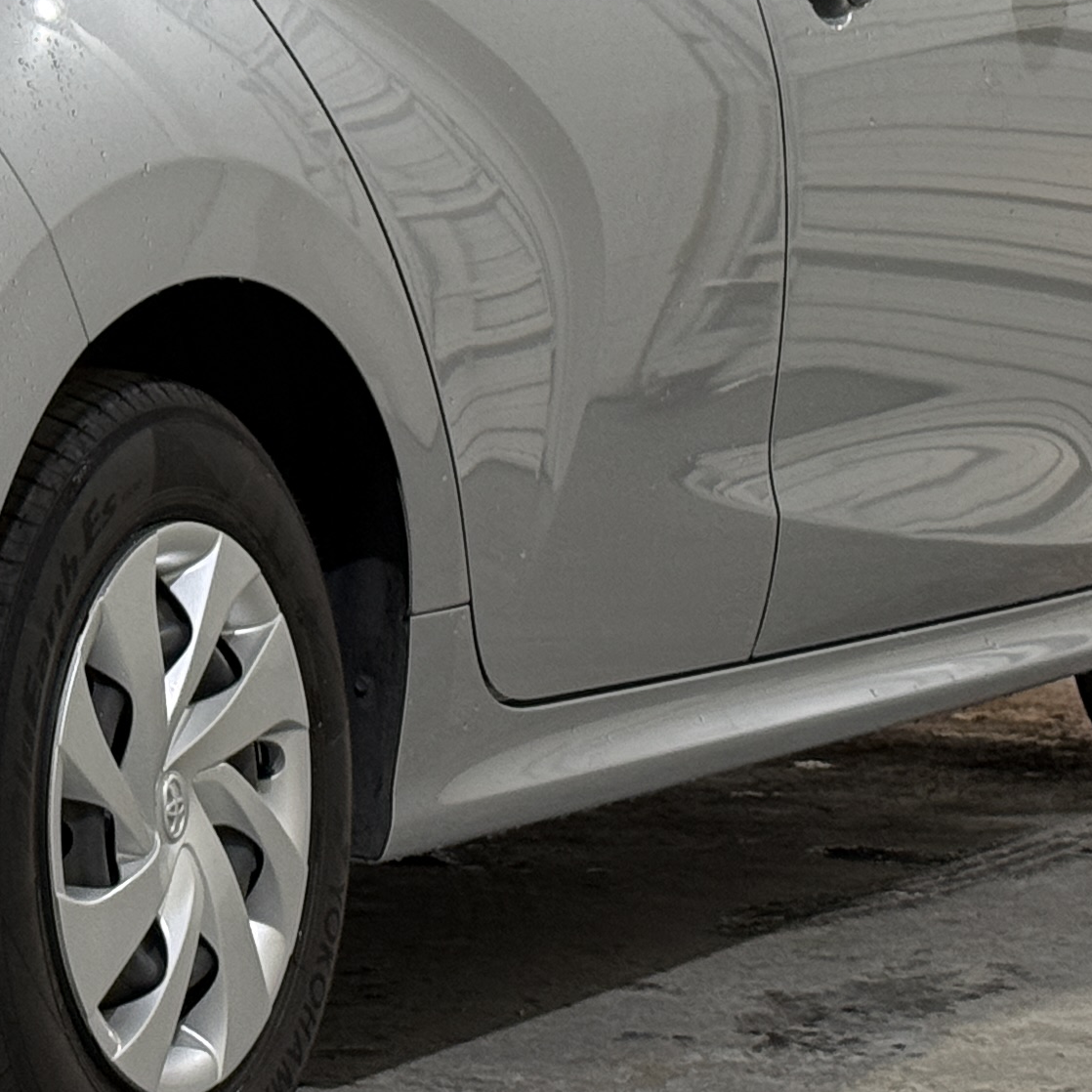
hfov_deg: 11.2
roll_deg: +0.6
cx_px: -305
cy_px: -38
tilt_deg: +0.7
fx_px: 5461
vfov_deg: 11.3
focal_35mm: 153
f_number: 1.78
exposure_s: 1/60
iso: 125
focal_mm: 6.76
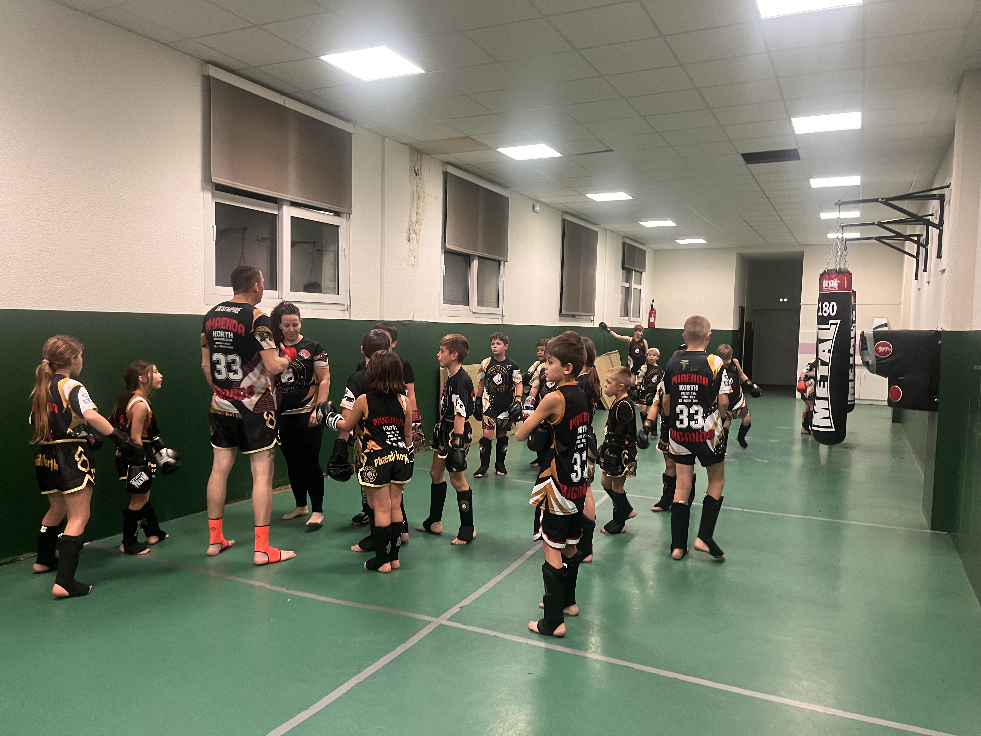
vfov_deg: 53.1
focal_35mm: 26
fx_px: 737
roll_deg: -1.7
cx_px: 490
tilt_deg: -3.3
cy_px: 368
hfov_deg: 67.3
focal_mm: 5.1
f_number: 1.6
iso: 160
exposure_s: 1/50
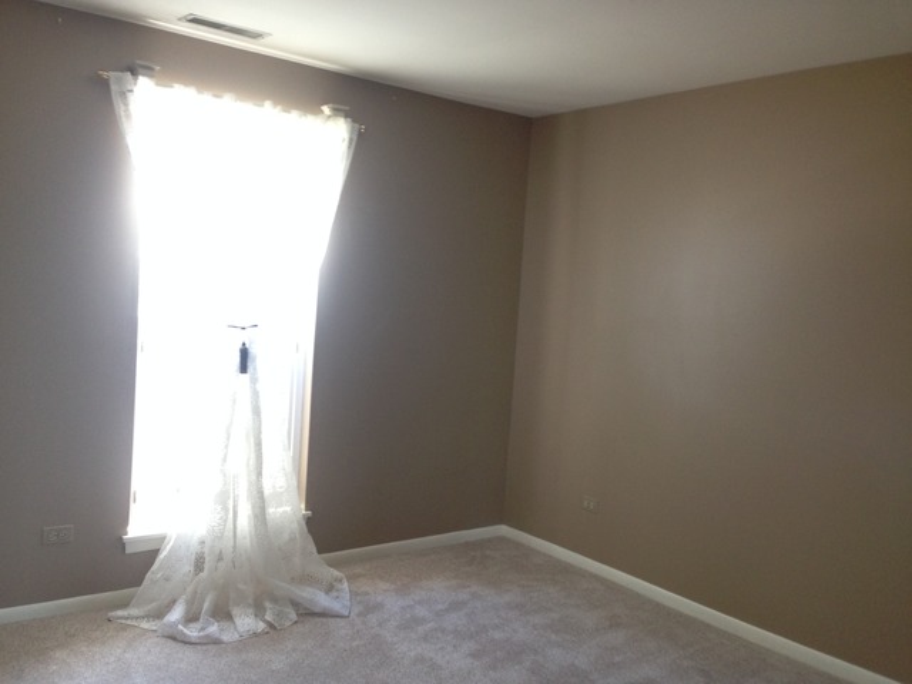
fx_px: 869
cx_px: 456
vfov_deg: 42.9
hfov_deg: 55.4
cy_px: 342
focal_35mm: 33
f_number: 2.4
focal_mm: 4.12
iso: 125
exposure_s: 1/20
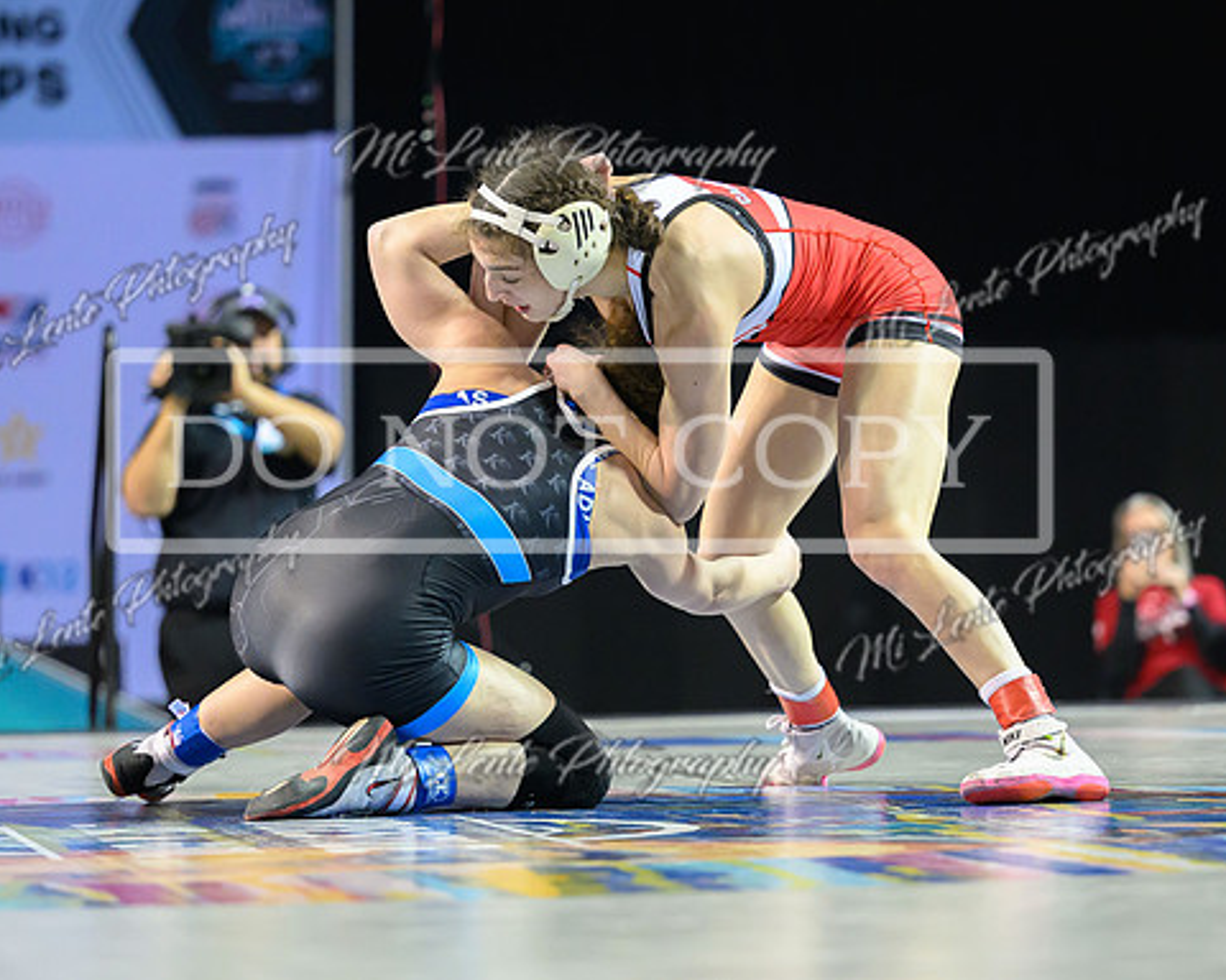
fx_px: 6277
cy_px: 490
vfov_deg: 8.9
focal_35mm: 173
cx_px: 601
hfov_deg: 11.2
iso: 4000
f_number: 2.8
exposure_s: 1/800
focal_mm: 115
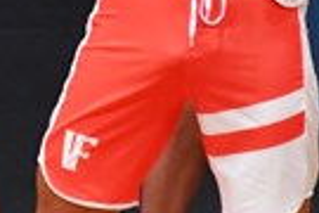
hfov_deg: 1.3
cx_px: -240
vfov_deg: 0.8
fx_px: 14478
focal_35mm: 1634
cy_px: -26
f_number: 5.6
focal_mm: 190
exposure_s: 1/400
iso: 8000
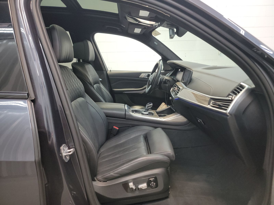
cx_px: 137
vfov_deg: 56.8
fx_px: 190
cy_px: 102
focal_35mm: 24
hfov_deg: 71.6
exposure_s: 1/59
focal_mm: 6.7
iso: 568
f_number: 1.8
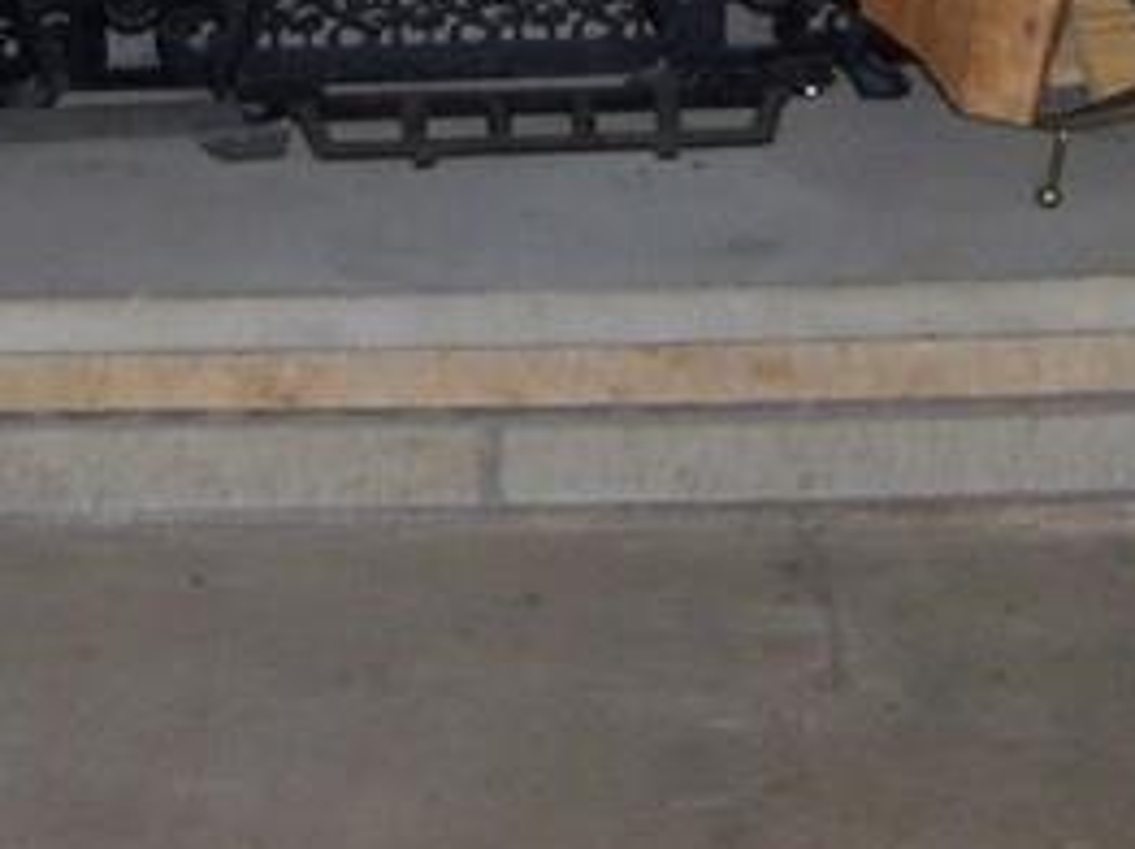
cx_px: 485
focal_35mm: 137
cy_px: -723
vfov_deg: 10.2
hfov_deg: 14.4
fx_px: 4488
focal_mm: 7.5
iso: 136
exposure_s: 1/60
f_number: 2.8
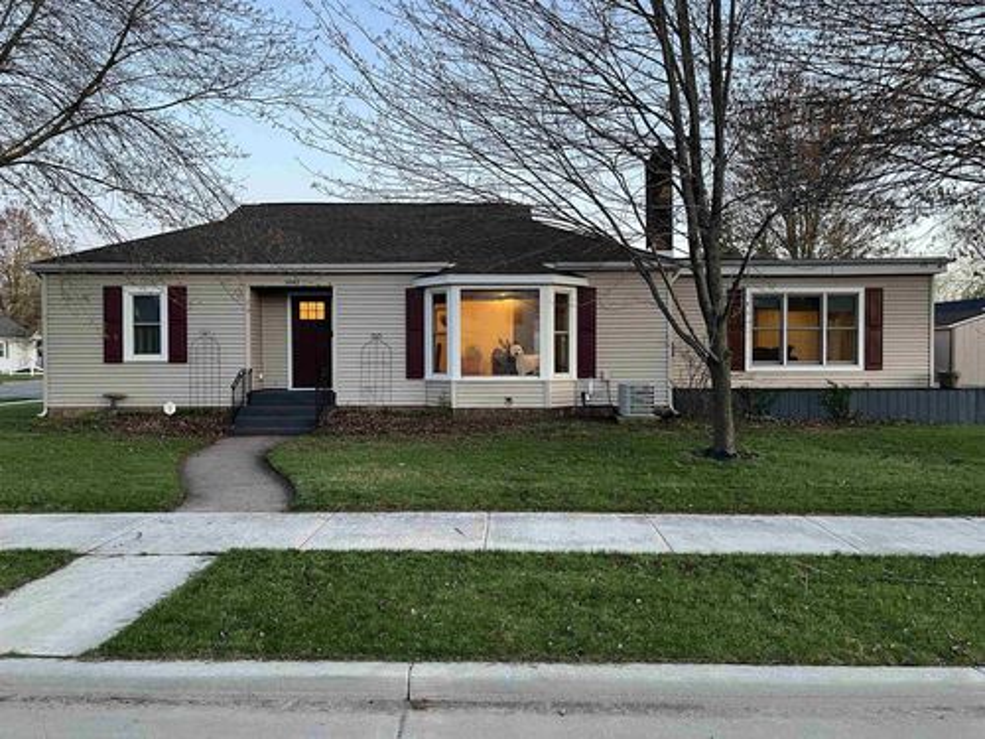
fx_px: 740
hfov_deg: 67.3
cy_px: 370
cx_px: 492
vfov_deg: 53.1
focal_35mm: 26
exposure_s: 1/60
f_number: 1.6
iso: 200
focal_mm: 5.1
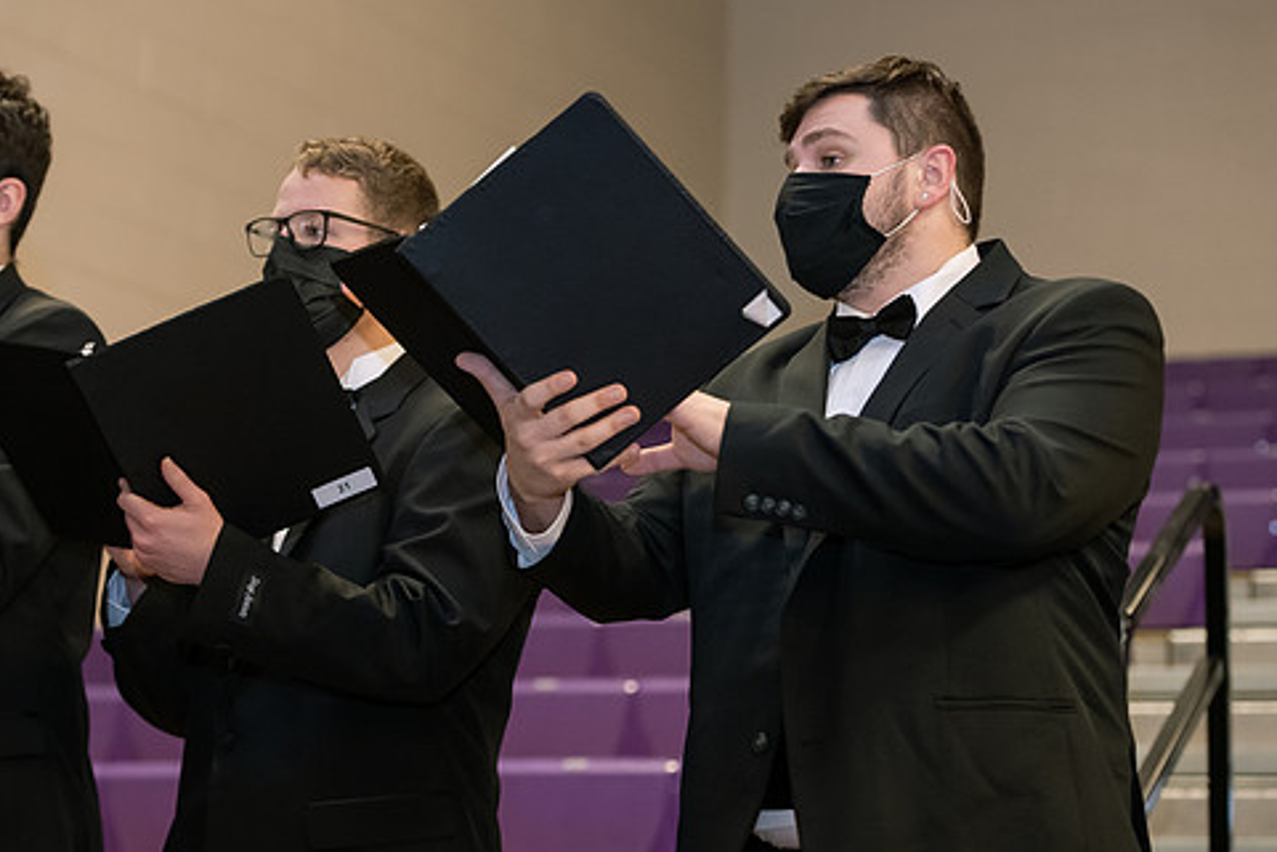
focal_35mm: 111
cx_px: 573
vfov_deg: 12.4
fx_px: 3938
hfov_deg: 18.4
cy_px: 415
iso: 2000
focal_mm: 92
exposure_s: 1/200
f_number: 3.5
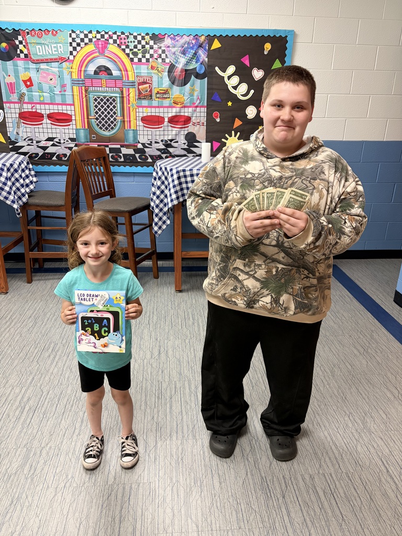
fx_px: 403
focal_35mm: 26
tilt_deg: -19.9
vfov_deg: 67.3
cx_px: 201
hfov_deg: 53.1
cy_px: 268
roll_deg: -1.0
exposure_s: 1/60
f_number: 1.6
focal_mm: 5.96
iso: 200
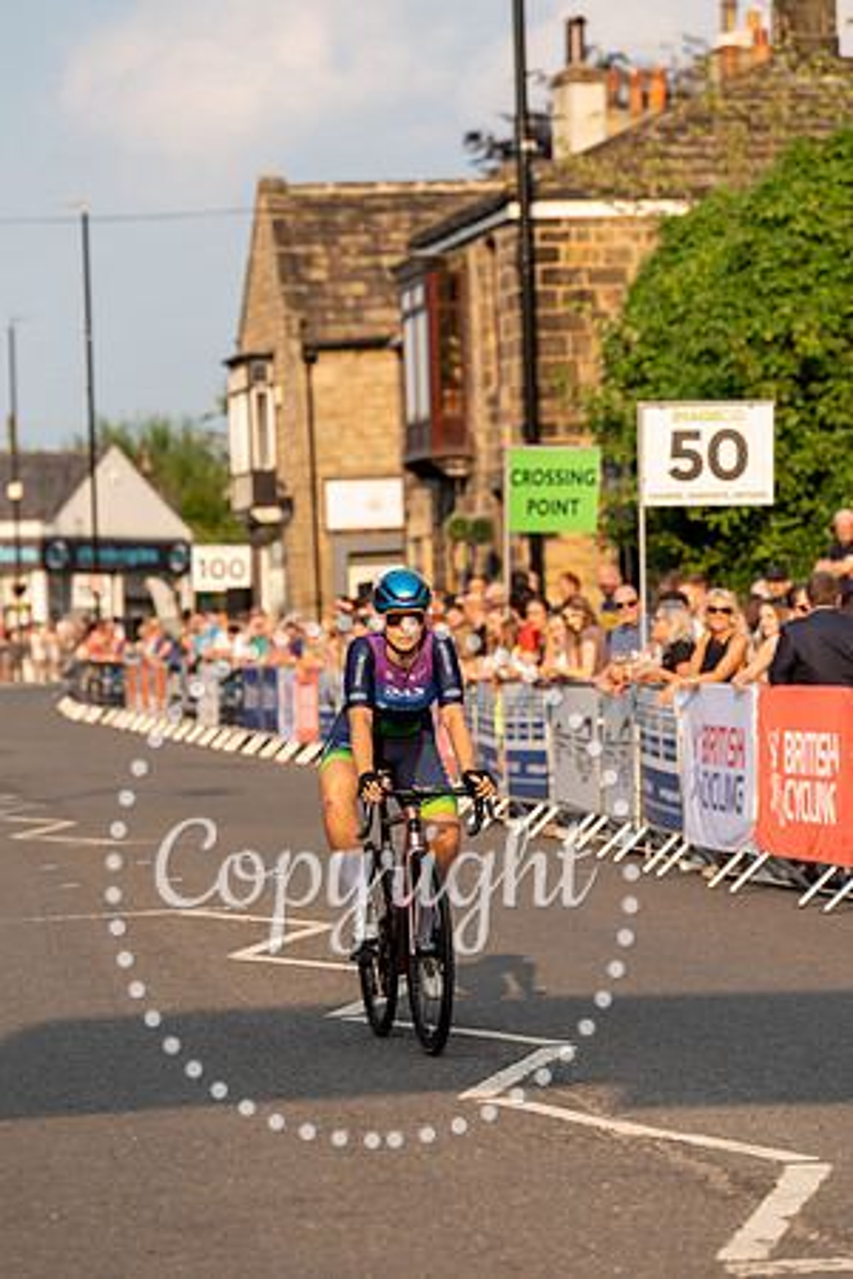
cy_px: 640
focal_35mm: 153
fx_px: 5437
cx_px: 426
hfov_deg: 9.0
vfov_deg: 13.4
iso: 500
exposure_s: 1/1250
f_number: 4.5
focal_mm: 153
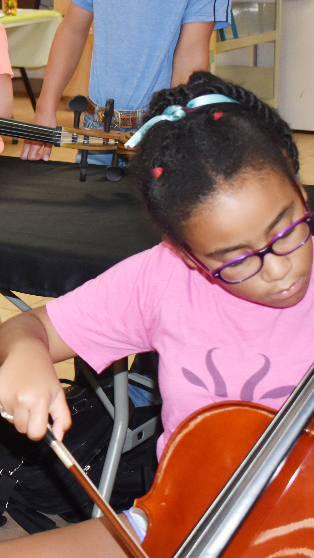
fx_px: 1332
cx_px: -256
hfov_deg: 12.3
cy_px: 228
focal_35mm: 90
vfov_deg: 23.6
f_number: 4
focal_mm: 26
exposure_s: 1/80
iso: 800
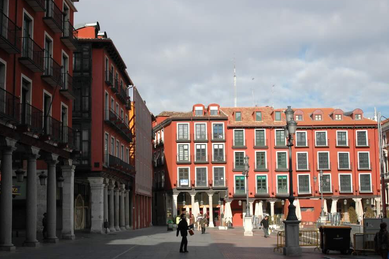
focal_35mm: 51
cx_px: 189
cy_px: 152
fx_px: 551
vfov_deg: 26.4
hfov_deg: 38.9
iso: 500
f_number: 11
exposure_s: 1/500
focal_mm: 28
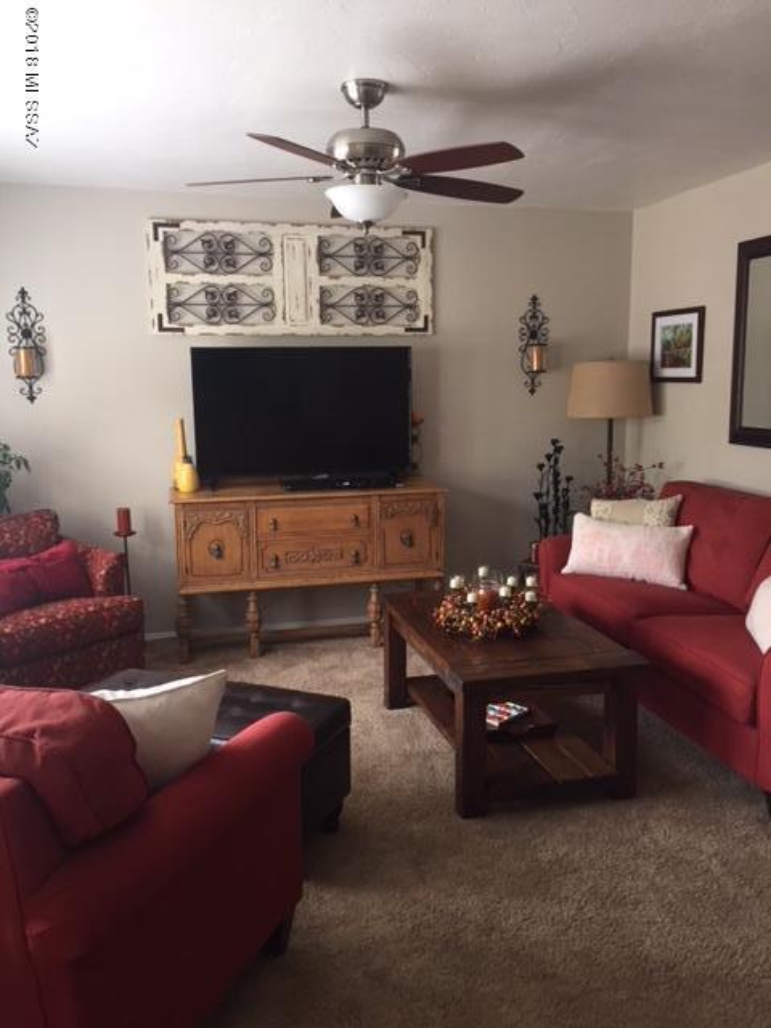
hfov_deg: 48.2
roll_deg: +0.9
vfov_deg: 61.7
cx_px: 386
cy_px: 514
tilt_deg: -9.5
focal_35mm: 29
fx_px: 861
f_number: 2.2
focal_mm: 4.15
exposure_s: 1/30
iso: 100
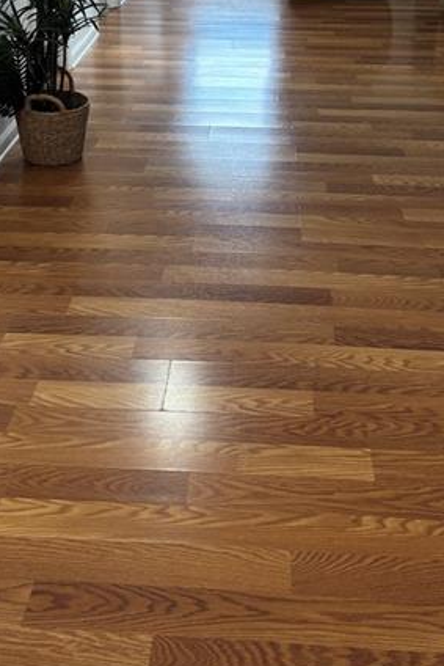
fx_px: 906
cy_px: 108
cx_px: 220
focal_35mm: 49
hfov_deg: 27.5
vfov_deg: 38.4
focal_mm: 5.96
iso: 160
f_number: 1.6
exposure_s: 1/60
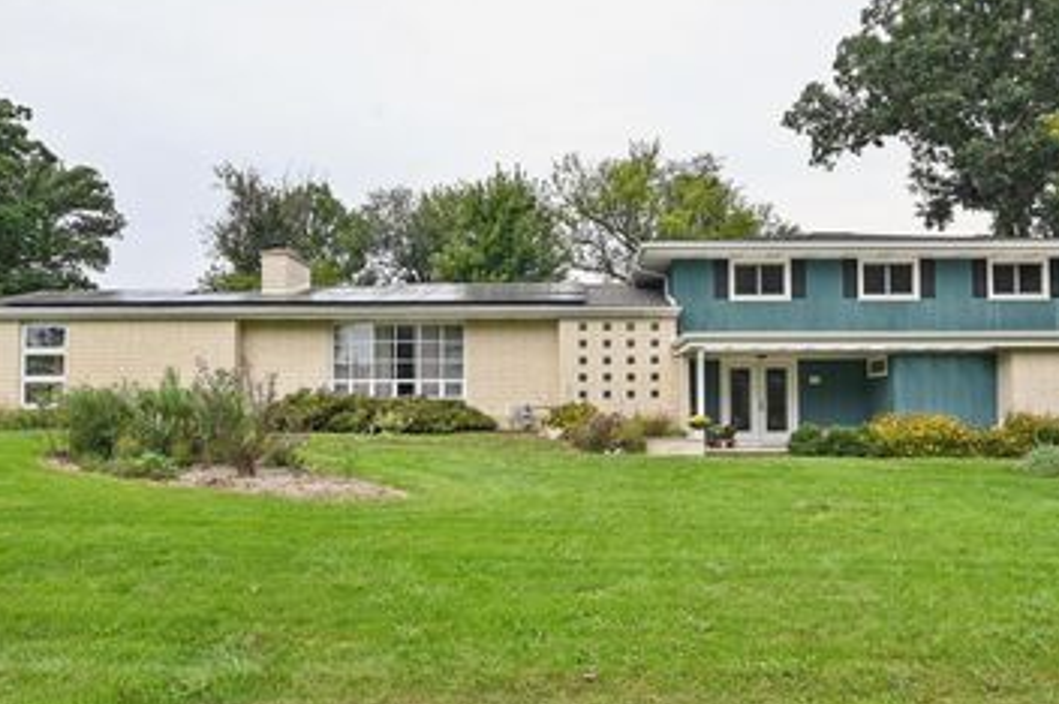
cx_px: 581
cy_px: 314
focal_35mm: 27
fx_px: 793
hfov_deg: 67.3
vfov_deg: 47.8
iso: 400
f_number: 8
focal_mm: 19
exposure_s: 1/400
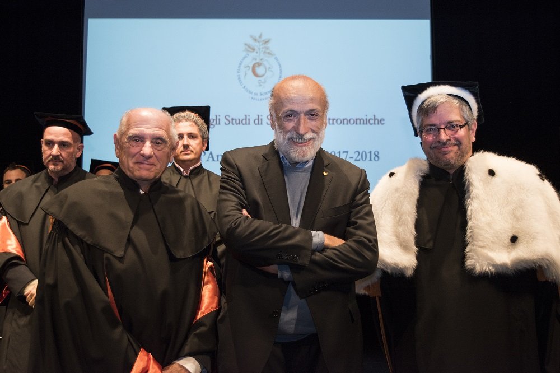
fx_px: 723
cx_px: 280
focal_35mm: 46
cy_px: 186
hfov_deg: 42.3
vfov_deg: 28.9
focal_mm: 31
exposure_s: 1/125
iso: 640
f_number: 4.2
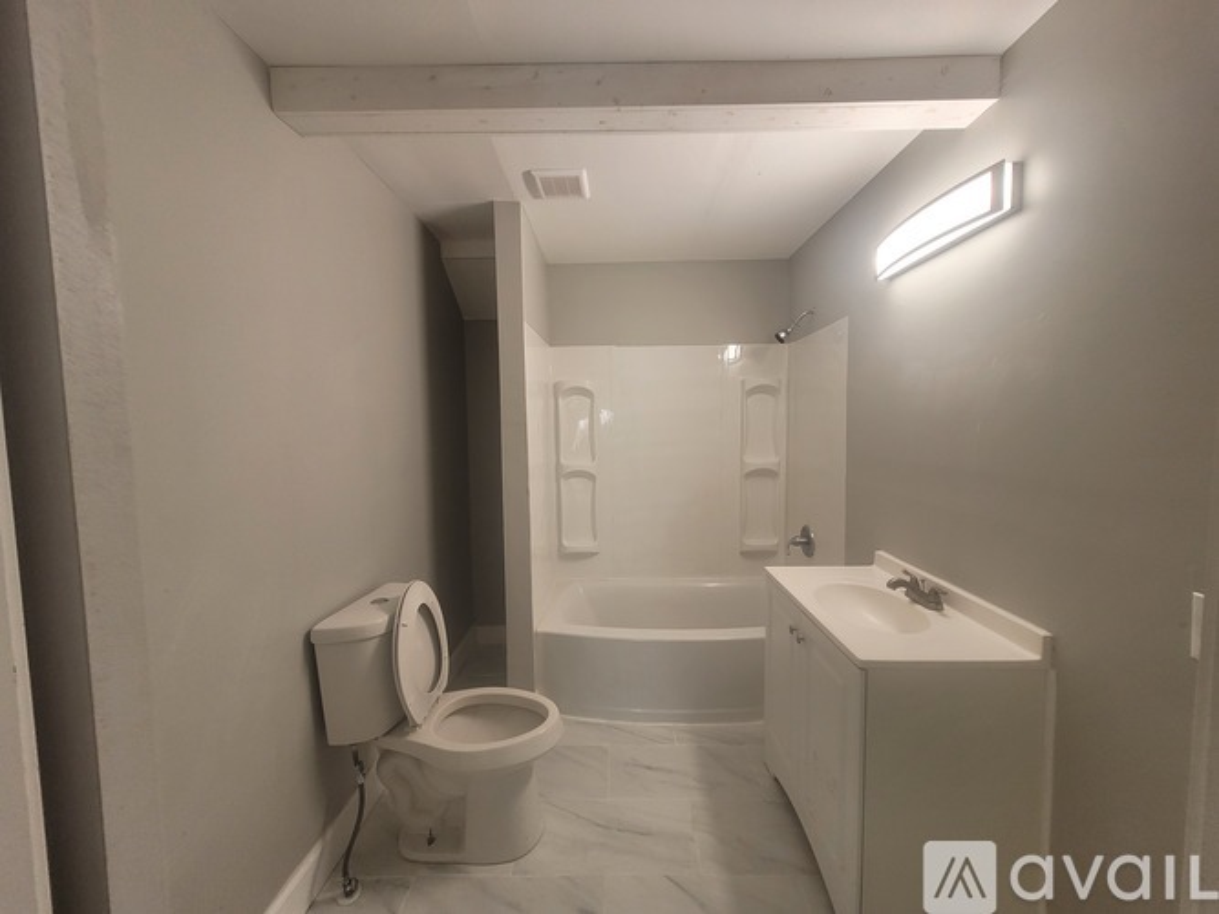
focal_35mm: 13
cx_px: 610
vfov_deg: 89.9
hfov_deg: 106.2
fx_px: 458
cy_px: 457
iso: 125
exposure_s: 1/60
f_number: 2.2
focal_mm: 1.74
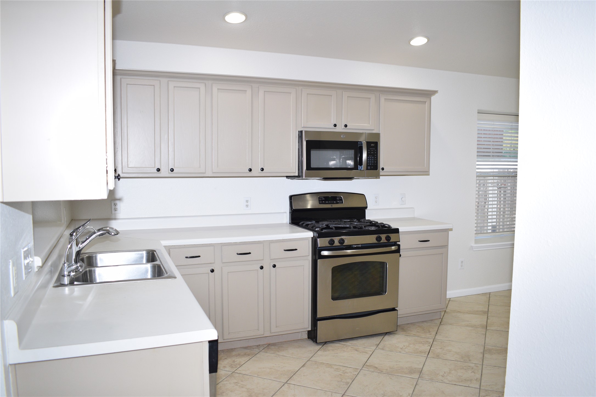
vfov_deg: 47.9
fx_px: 447
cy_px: 198
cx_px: 298
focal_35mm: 27
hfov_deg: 67.4
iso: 400
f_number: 4.5
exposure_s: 1/80
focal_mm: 18
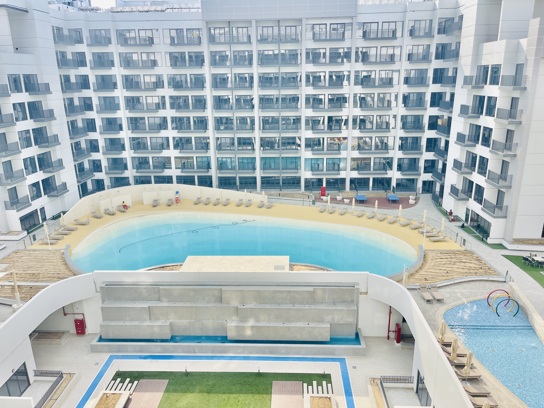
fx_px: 393
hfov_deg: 69.4
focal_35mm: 25
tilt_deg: -17.6
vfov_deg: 54.9
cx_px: 272
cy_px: 204
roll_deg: +1.1
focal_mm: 5.1
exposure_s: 1/3086
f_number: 1.6
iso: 50
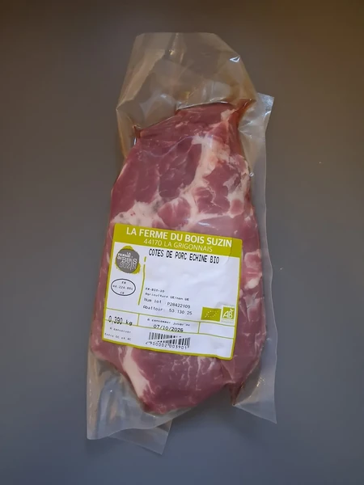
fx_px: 379
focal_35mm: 27
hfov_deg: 51.4
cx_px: 182
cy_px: 242
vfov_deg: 65.3
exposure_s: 1/33.3
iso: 500
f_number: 1.8
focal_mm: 4
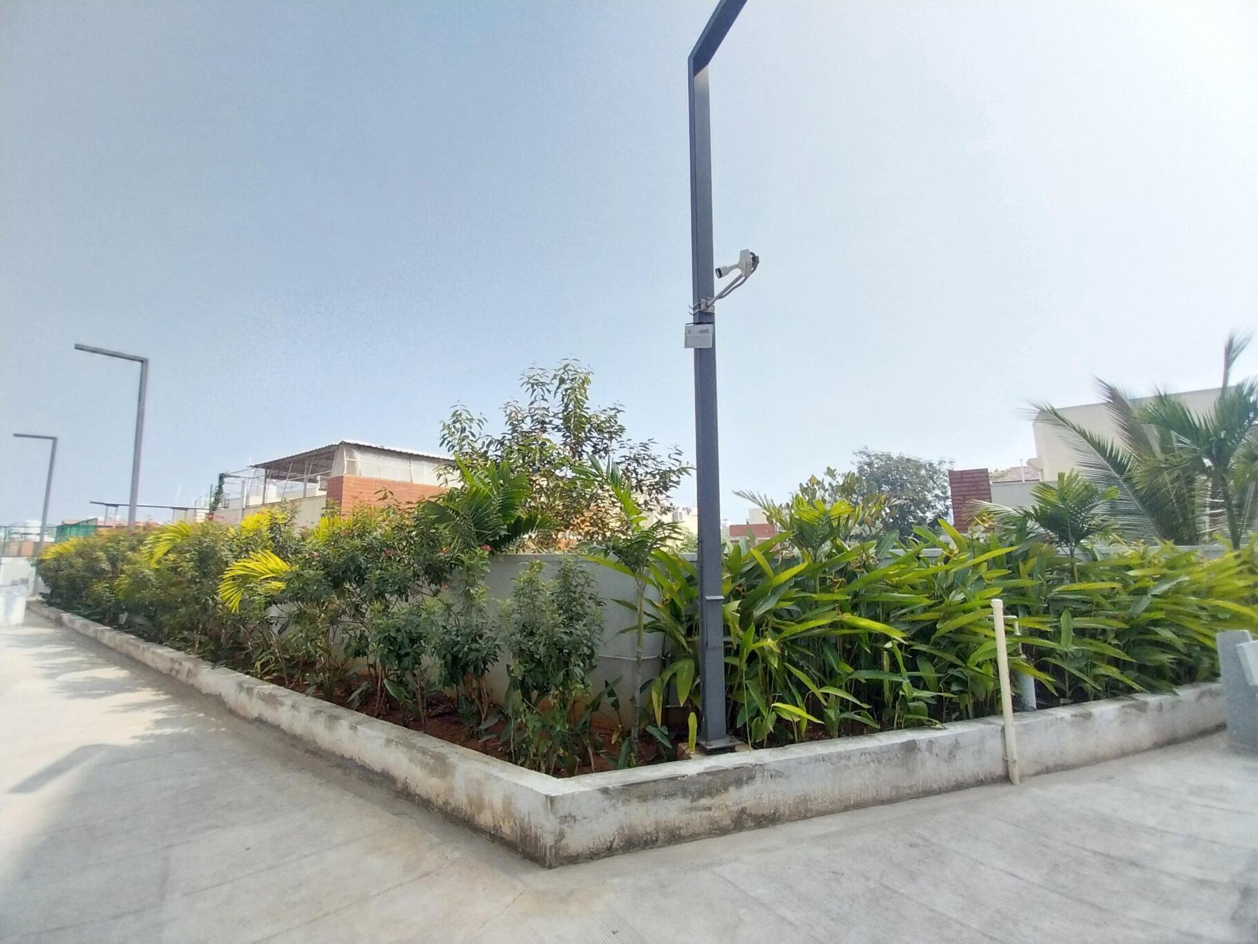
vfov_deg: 89.9
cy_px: 472
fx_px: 472
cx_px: 629
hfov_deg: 106.2
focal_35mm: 13
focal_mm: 1.3
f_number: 2.2
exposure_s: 1/709
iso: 64
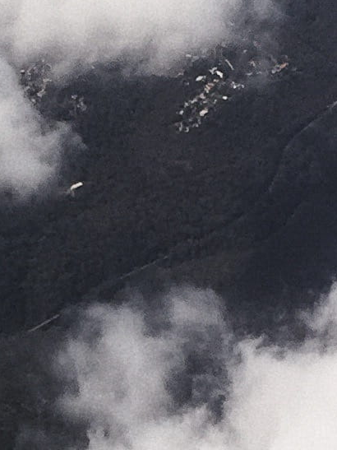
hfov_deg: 8.6
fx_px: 2247
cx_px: 110
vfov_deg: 11.2
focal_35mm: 173
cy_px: 536
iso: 32
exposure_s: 1/1980
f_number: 2.2
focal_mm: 4.15
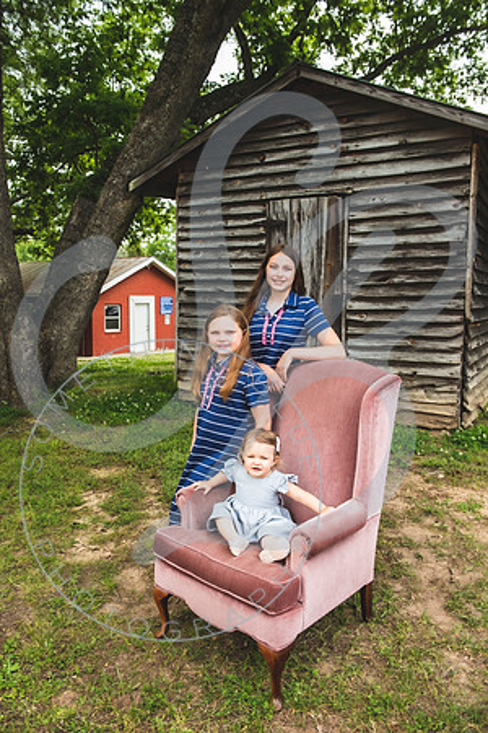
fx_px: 590
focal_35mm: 29
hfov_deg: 45.0
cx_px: 244
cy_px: 366
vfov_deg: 63.7
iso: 200
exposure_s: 1/200
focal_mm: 29
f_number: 5.6
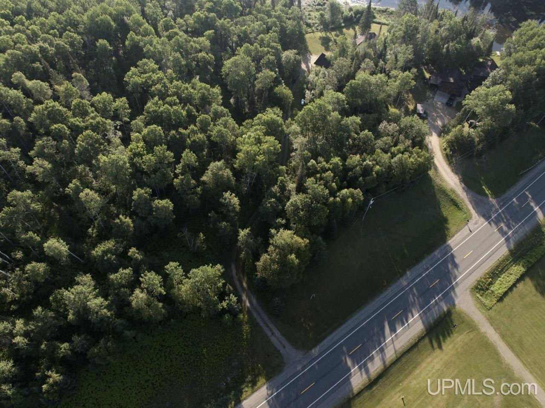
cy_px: 204
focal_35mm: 24
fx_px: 378
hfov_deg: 71.6
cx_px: 272
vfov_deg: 56.8
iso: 100
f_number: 2.8
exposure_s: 1/400
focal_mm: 12.29
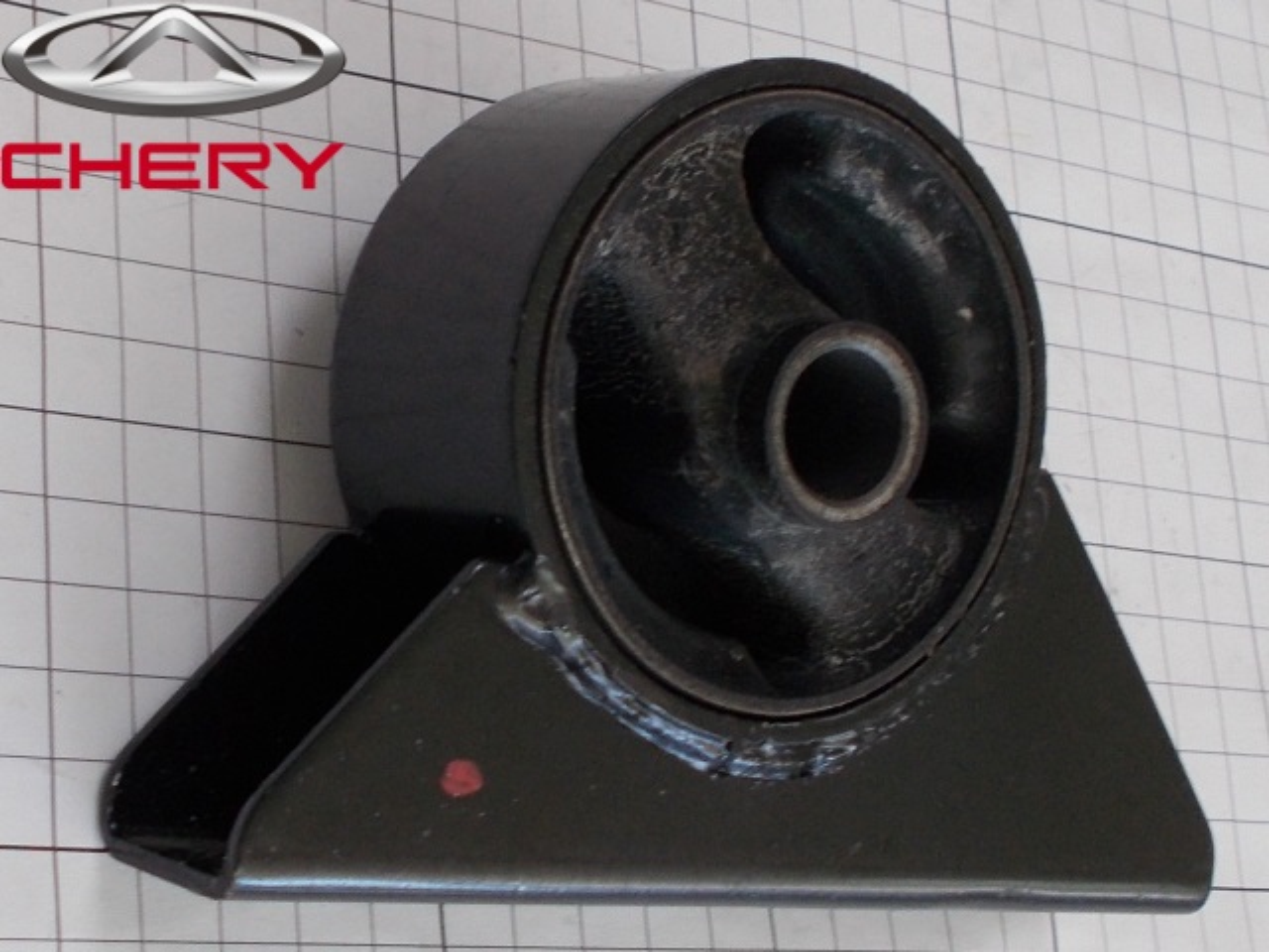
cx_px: 634
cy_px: 476
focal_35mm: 26
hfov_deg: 67.3
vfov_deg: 53.1
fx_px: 953
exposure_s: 1/25
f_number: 3.2
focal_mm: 4.6
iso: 80
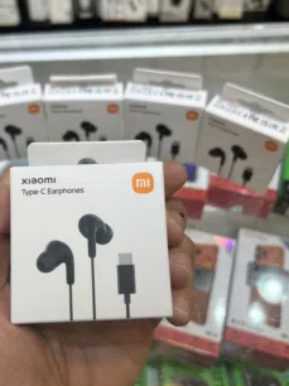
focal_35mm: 34
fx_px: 379
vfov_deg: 54.0
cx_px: 102
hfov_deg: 41.3
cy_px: 202
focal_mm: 5.7
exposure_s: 1/441
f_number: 1.5
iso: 50
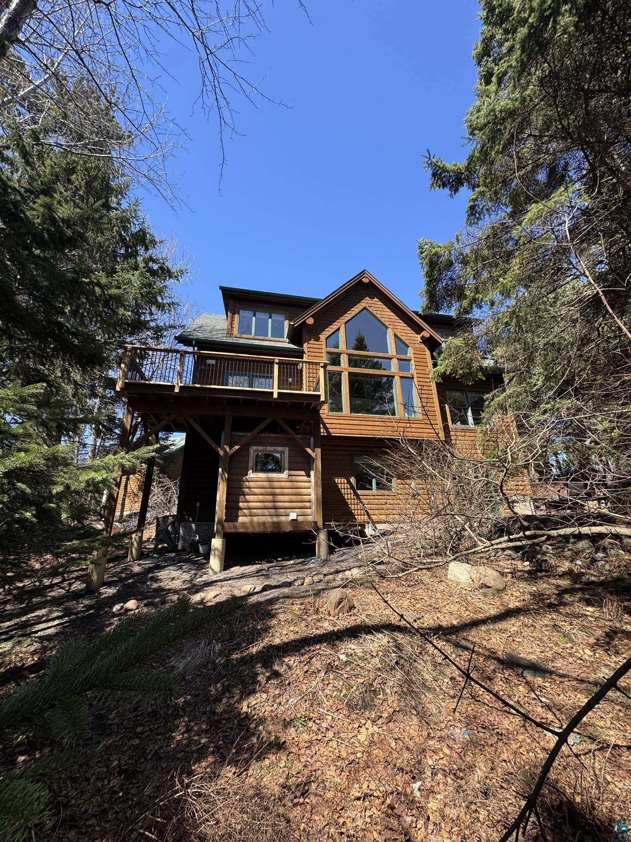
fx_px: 340
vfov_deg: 102.1
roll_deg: +1.3
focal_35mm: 14
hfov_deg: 85.7
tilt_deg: +20.7
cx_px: 316
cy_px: 421
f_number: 2.2
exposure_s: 1/433
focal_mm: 2.22
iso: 40
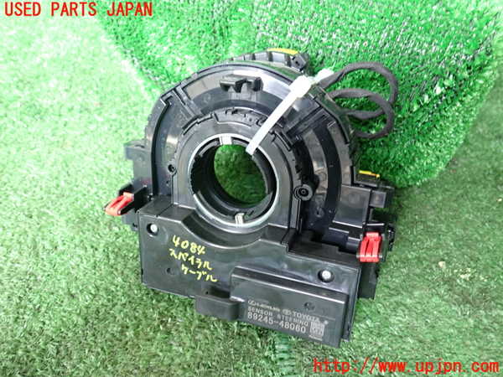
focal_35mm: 30
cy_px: 188
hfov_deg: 60.0
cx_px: 252
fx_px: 436
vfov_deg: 46.8
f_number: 2.3
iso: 250
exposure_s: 1/30
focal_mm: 5.4
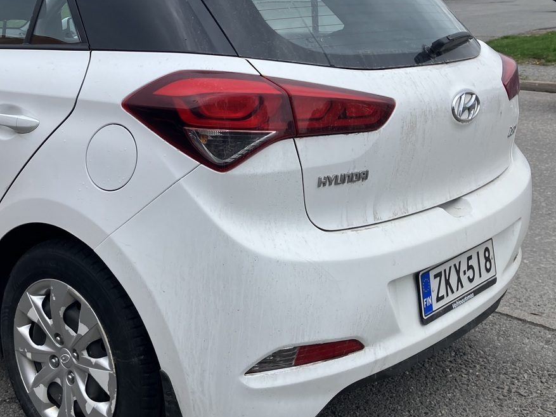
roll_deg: -2.5
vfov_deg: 31.5
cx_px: 122
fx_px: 739
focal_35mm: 46
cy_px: 198
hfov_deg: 39.8
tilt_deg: -12.4
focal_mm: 3.99
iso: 32
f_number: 1.8
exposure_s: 1/656
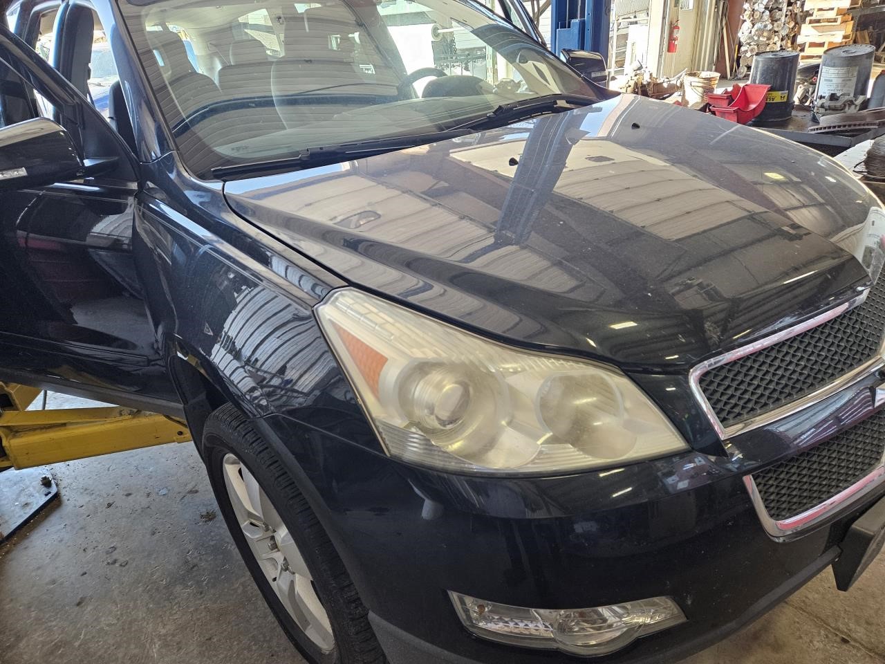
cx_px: 442
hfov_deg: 73.9
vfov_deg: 58.9
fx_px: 588
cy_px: 332
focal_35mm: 23
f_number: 1.8
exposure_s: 1/170
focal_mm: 5.4
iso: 250
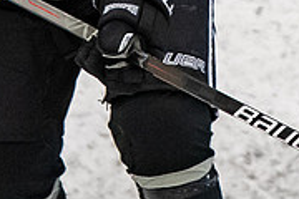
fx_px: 14957
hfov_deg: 1.1
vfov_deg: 0.8
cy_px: -382
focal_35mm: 1801
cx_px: 256
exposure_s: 1/800
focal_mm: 200
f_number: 3.2
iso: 2000
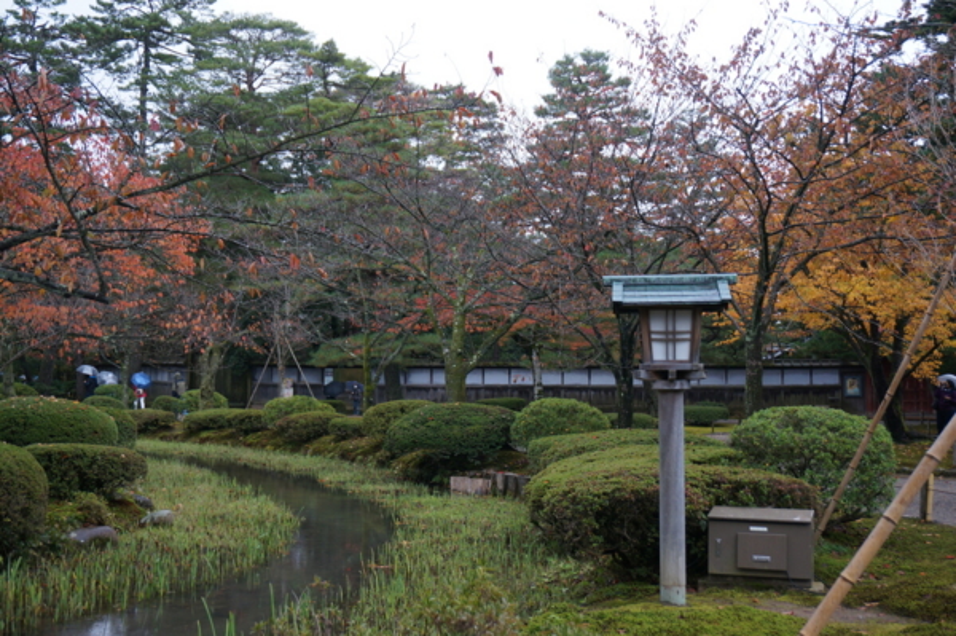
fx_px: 1154
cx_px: 478
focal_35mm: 44
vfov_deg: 30.8
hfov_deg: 45.0
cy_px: 318
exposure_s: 1/60
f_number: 4.5
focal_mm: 29
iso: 320
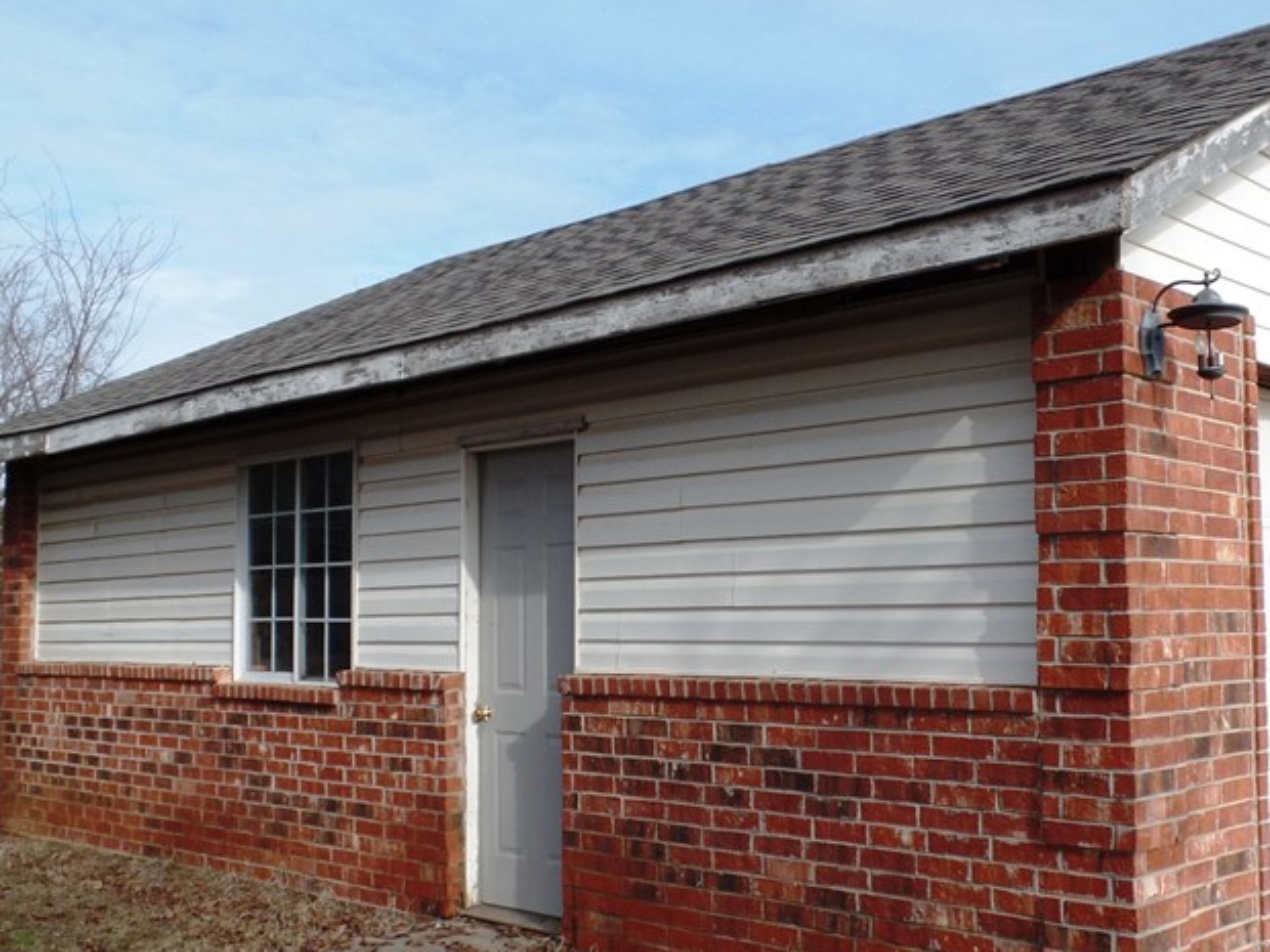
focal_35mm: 38
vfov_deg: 37.7
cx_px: 869
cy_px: 530
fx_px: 1394
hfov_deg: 48.0
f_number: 3.5
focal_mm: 4.1
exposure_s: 1/750
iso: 80
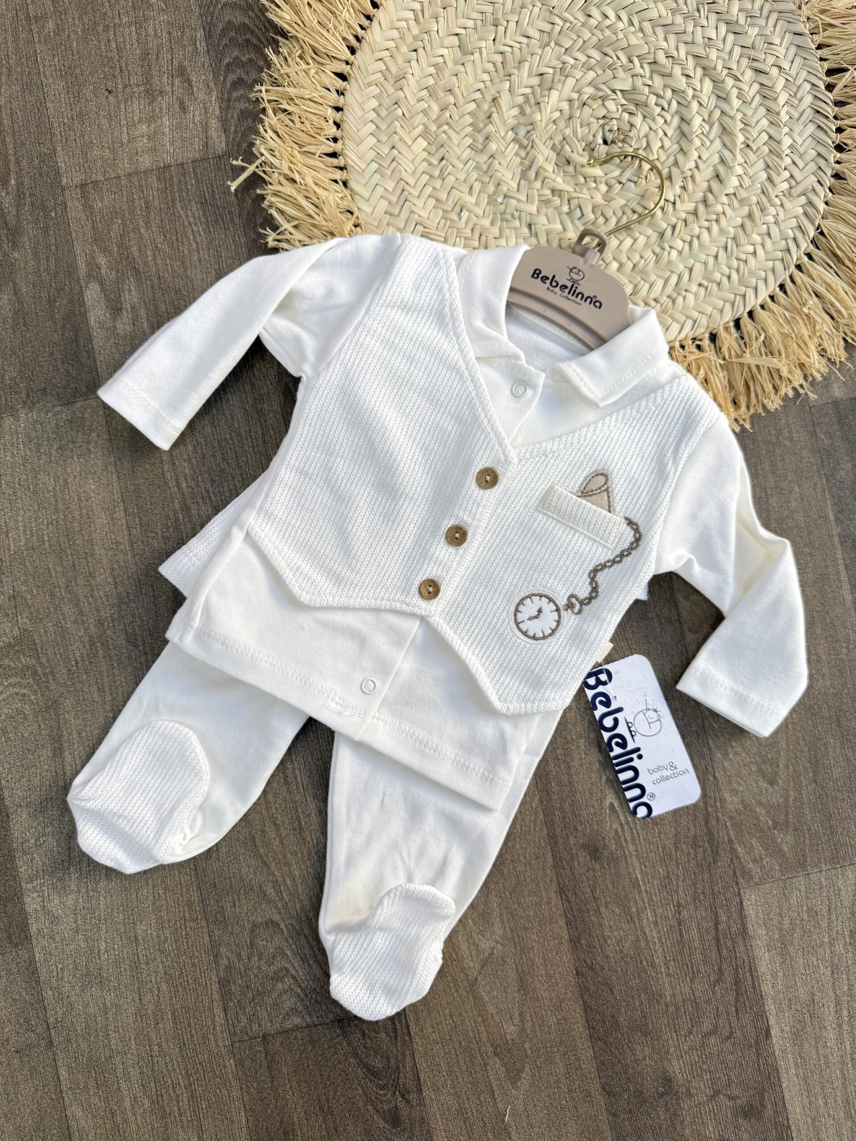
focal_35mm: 24
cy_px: 570
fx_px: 791
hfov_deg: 56.8
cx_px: 428
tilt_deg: -87.5
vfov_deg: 71.6
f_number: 1.78
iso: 64
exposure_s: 1/172
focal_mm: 6.76
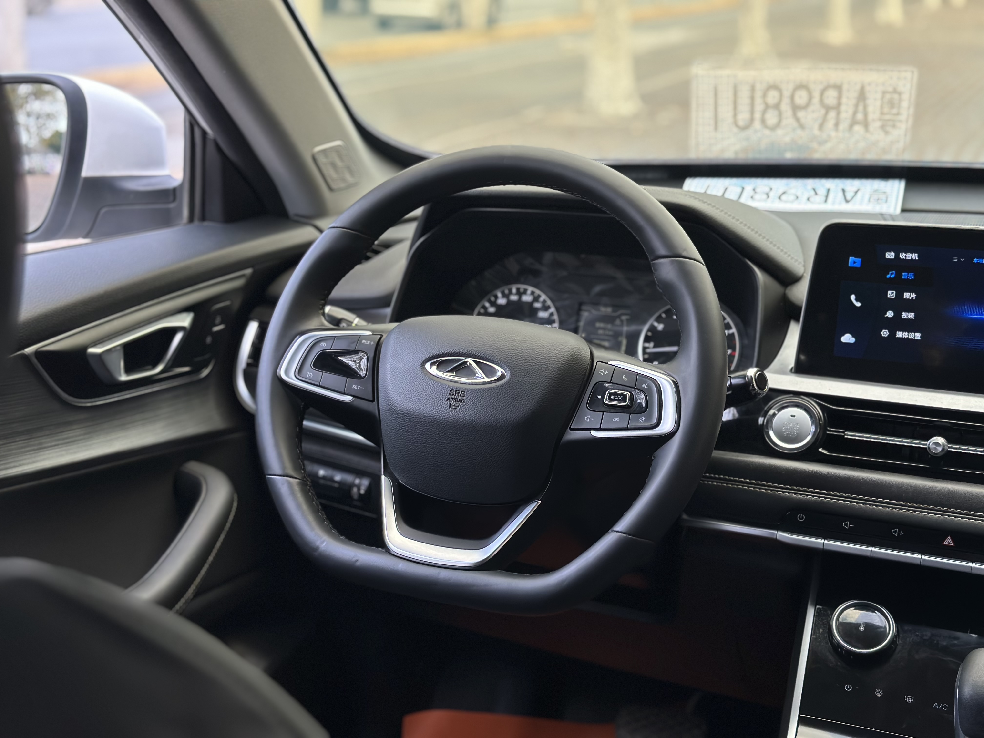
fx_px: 1364
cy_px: 369
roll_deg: +0.2
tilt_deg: -16.6
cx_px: 492
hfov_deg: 39.7
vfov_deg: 30.3
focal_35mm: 48
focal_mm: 6.86
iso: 80
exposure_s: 1/417
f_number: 1.78
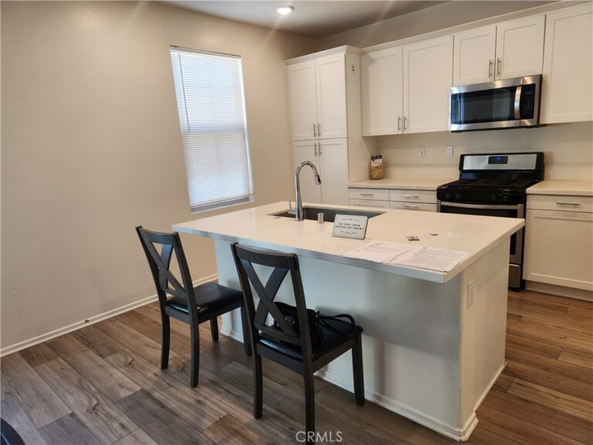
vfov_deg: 58.9
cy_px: 222
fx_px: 394
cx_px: 296
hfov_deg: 73.9
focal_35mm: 23
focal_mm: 5.4
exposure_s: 1/120
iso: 64
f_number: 1.8
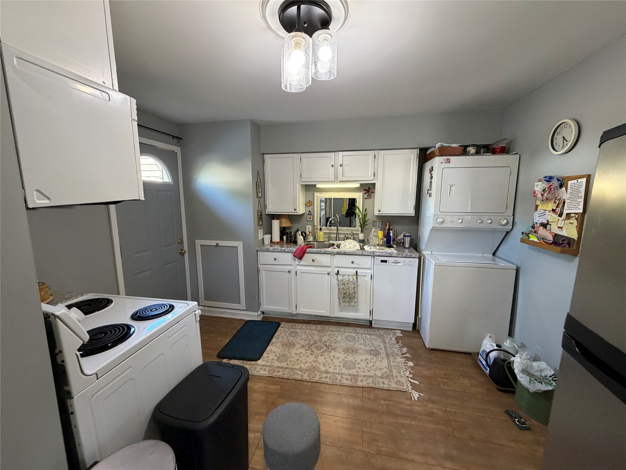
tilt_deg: -9.6
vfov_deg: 85.7
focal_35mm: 14
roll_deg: -0.2
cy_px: 235
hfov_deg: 102.1
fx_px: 253
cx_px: 313
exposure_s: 1/60
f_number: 2.2
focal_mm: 2.22
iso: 320
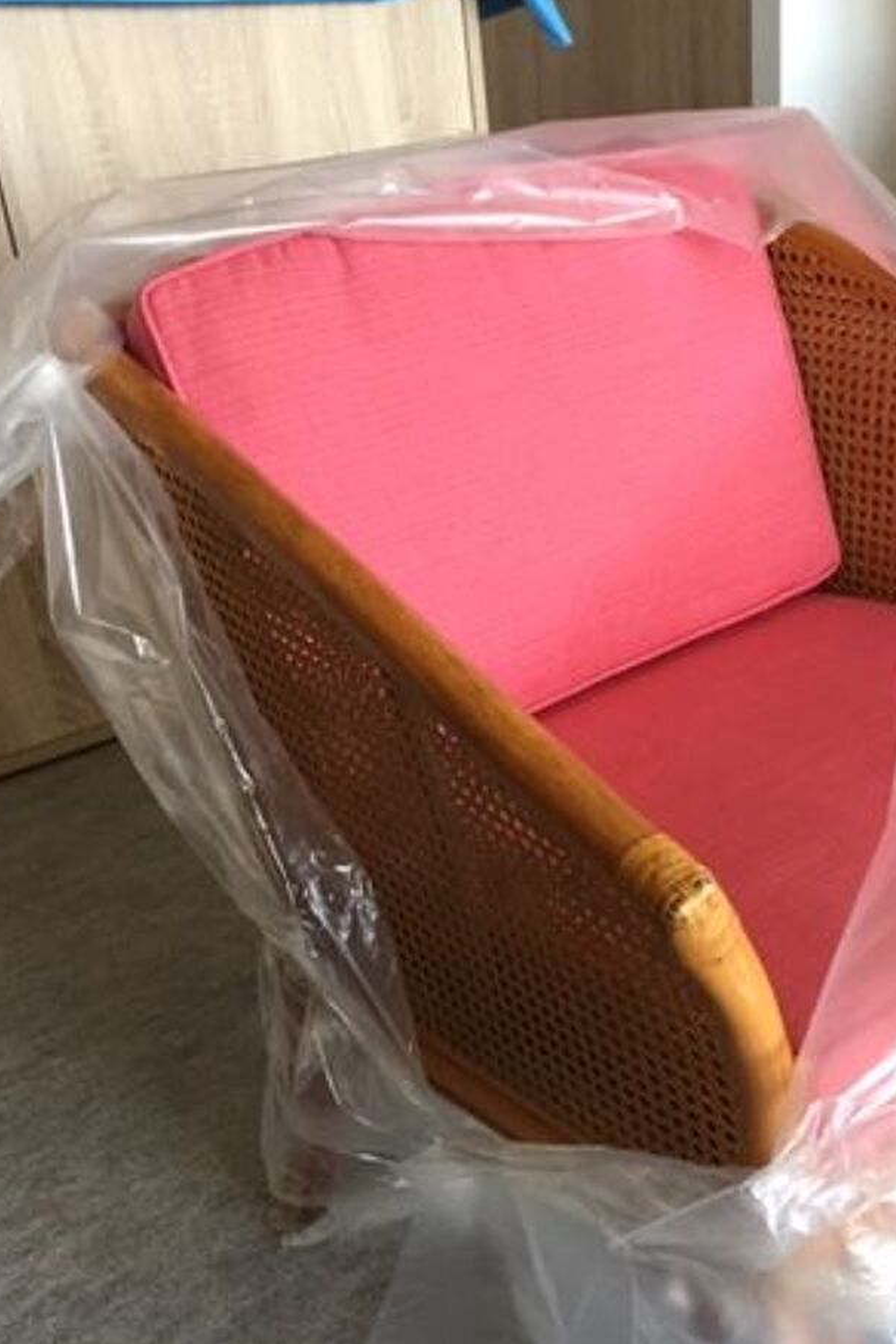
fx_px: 1643
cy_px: 859
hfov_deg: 30.0
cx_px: 669
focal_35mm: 44
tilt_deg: -33.4
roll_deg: +3.1
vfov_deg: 44.1
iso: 64
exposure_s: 1/33
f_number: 2.2
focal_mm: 4.15
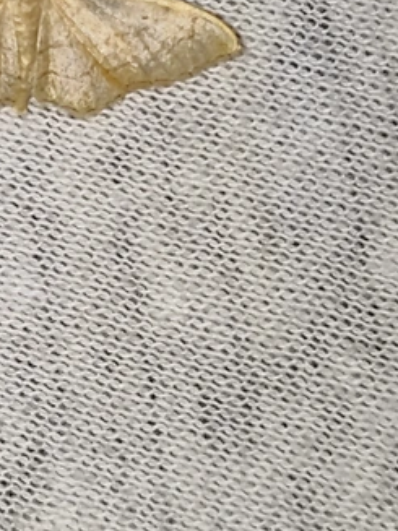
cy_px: 132
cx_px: 63
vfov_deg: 39.3
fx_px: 721
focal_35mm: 47
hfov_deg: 29.9
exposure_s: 1/100
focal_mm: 5.89
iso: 741
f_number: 1.89
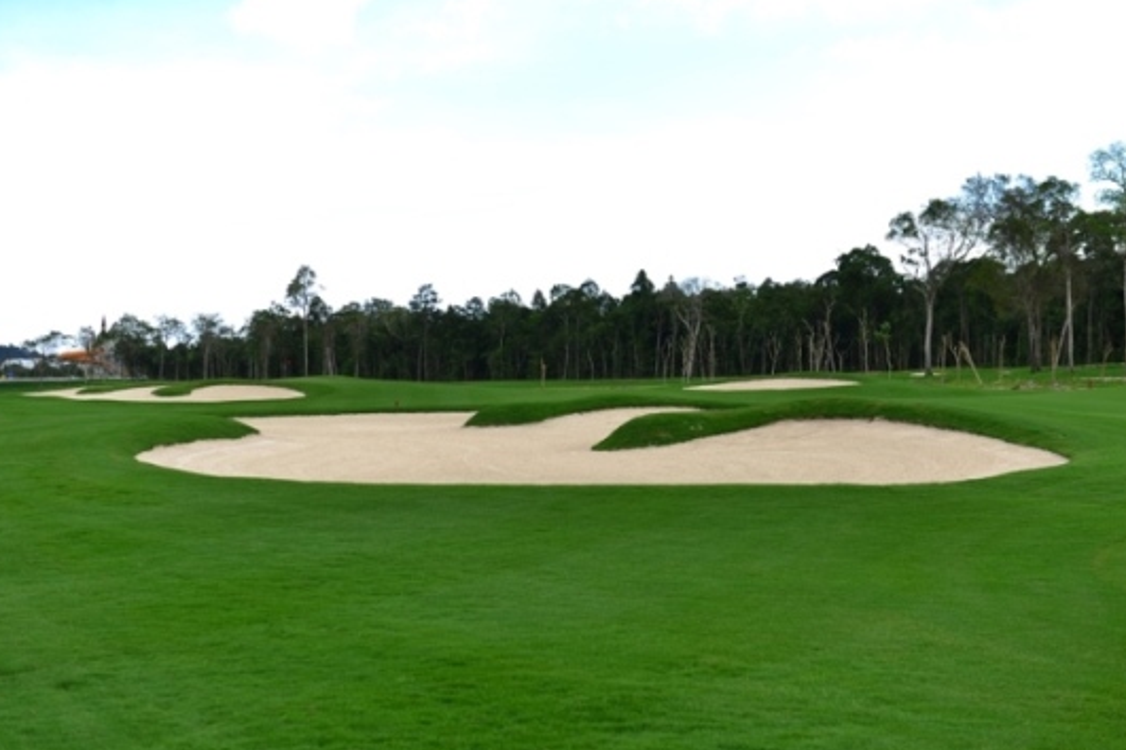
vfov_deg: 23.8
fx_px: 1783
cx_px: 553
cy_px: 374
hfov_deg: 35.1
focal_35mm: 57
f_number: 4
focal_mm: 55
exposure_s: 1/200
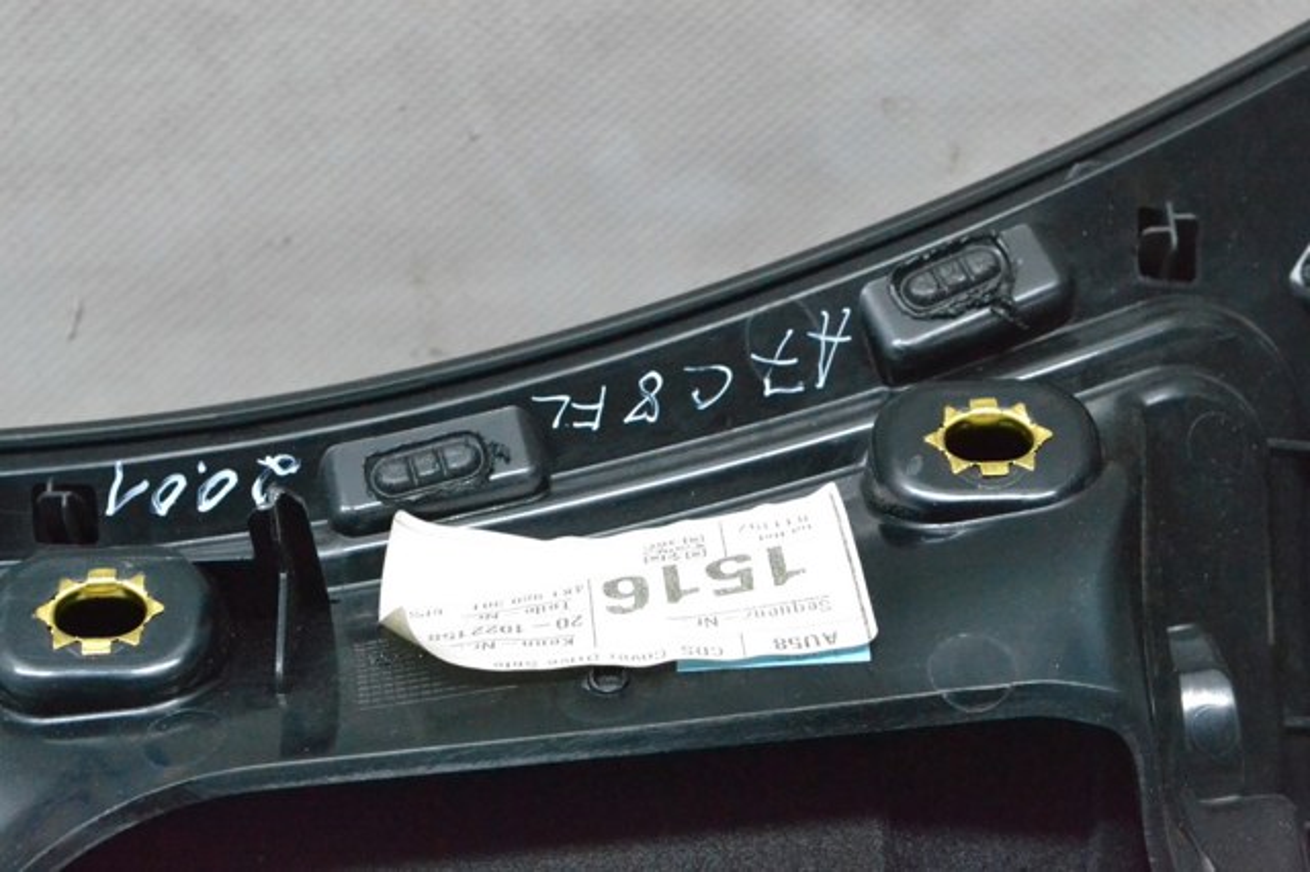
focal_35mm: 82
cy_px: 436
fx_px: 3000
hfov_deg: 24.6
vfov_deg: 16.5
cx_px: 655
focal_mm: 55
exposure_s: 1/125
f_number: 9
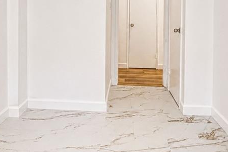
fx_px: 215
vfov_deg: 37.2
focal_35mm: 34
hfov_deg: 55.8
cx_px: 107
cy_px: 26
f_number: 6.4
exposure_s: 1/100
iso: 2000
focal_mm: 10
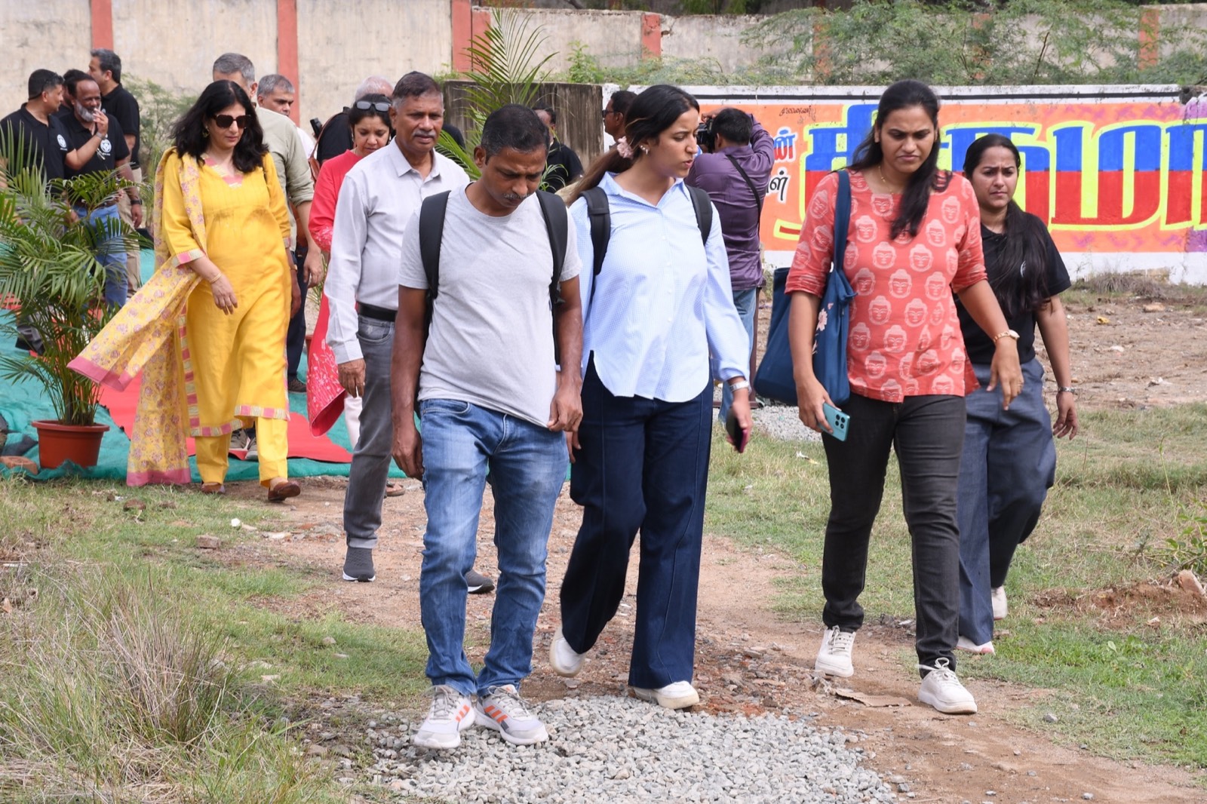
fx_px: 3318
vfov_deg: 13.8
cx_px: 604
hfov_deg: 20.6
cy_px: 402
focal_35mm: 99
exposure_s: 1/125
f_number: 13
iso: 200
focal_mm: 66
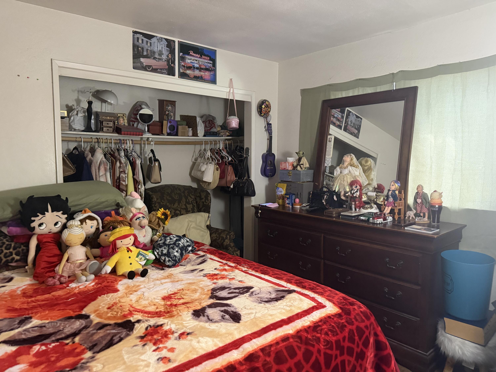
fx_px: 344
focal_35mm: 24
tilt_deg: -4.9
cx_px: 248
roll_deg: +0.8
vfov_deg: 56.8
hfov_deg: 71.6
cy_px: 186
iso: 800
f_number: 1.78
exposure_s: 1/40
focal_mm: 6.76
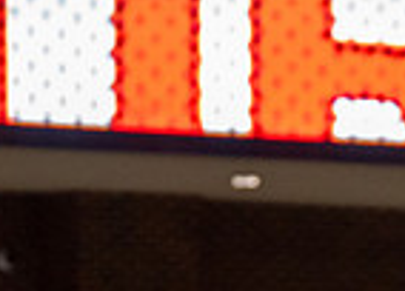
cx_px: 522
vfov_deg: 2.8
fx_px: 5900
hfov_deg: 3.9
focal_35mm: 512
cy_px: 568
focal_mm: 86
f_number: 2.8
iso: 2000
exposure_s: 1/1250
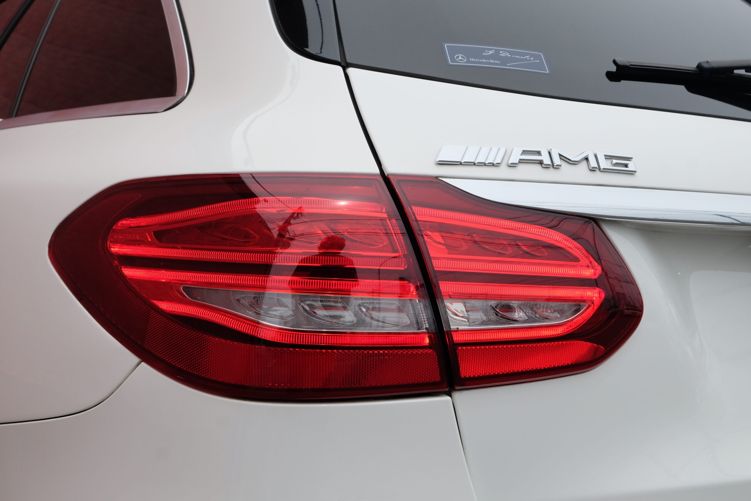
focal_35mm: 45
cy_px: 250
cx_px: 376
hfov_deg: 43.6
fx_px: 939
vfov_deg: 29.9
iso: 400
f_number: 10
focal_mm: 30.2
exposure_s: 1/400
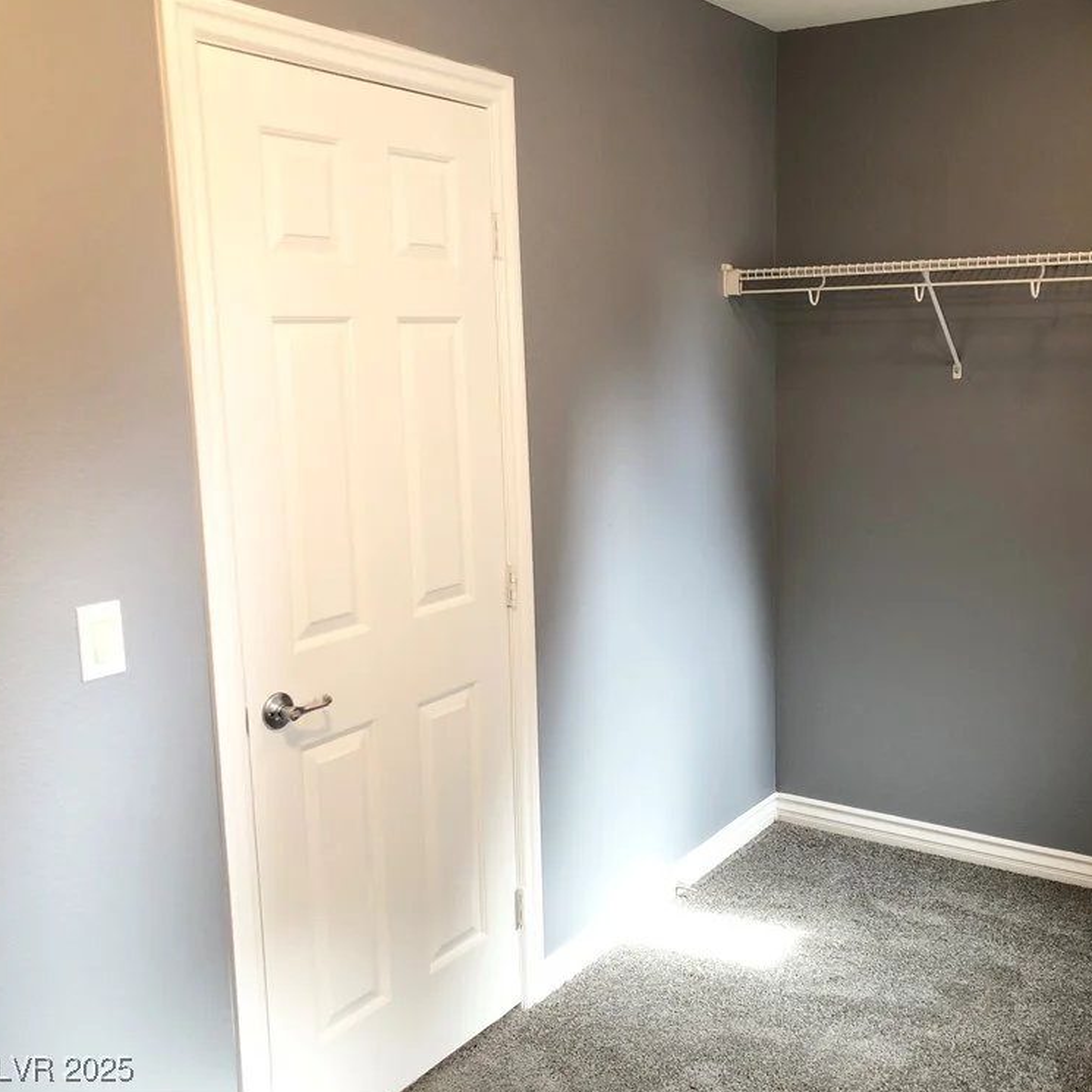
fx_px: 1213
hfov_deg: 47.6
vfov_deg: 48.4
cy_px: 538
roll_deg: +1.0
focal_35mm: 34
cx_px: 734
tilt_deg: -9.9
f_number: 1.8
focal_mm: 4
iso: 40
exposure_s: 1/15
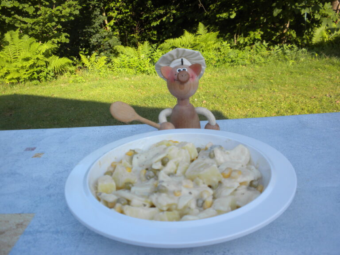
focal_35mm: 37
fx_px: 363
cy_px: 128
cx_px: 170
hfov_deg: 50.1
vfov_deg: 38.7
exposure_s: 1/282
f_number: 3.5
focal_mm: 6.6
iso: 64
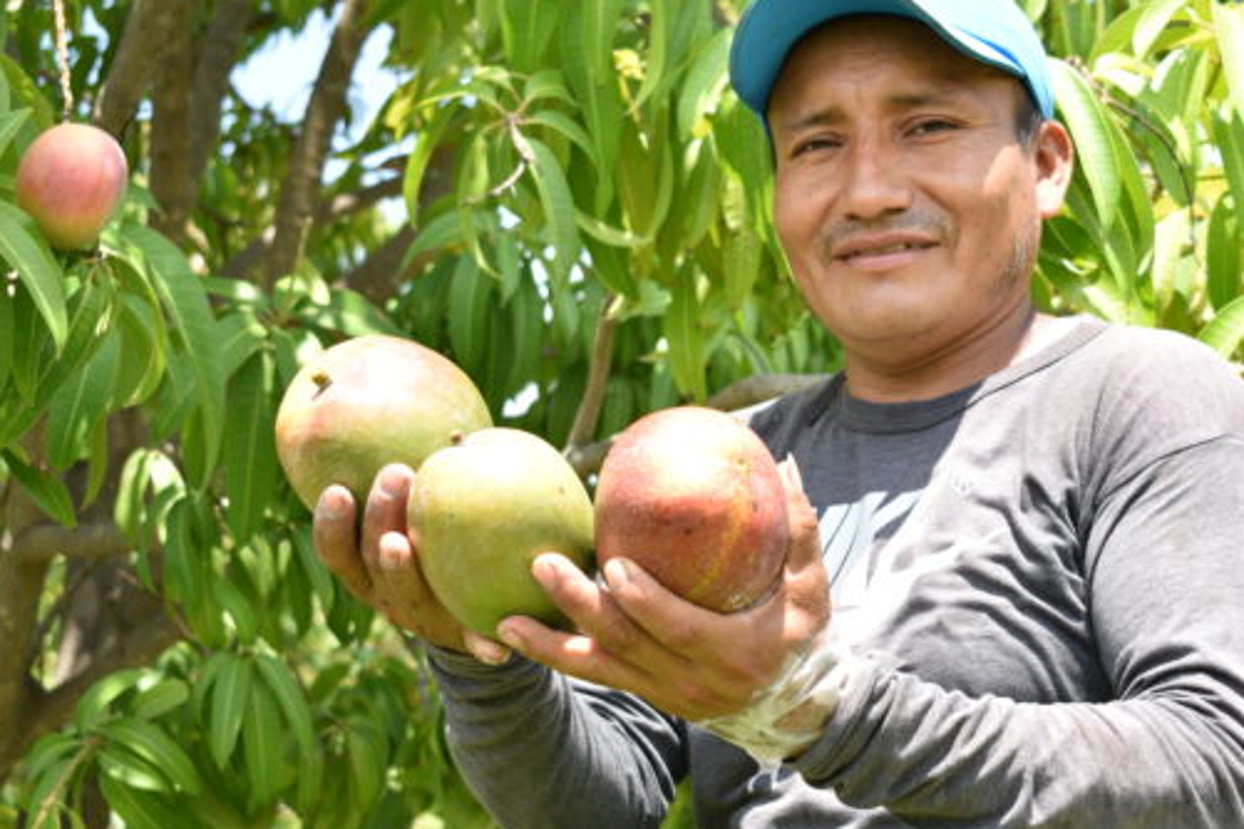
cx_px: 802
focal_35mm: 75
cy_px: 387
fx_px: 2591
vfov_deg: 18.2
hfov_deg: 26.9
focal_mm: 36
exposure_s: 1/200
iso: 100
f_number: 5
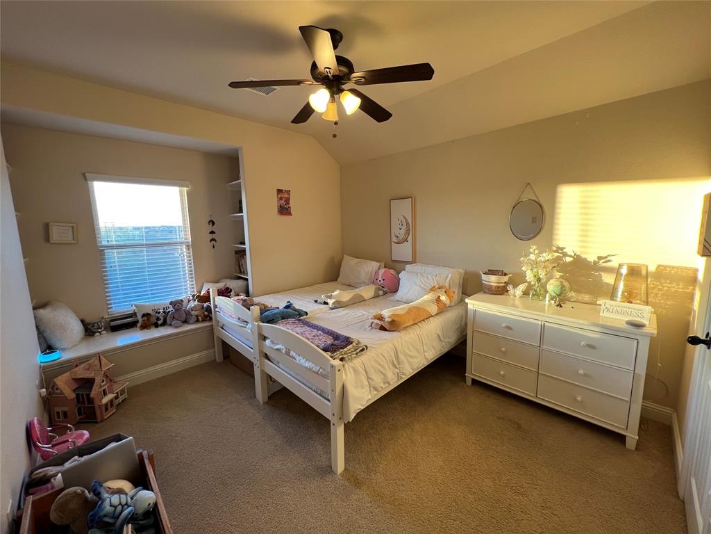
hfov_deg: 106.2
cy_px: 267
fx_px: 267
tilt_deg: -9.1
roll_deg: +1.1
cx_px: 356
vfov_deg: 89.9
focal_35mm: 13
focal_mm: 1.57
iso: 125
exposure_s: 1/60
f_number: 1.8
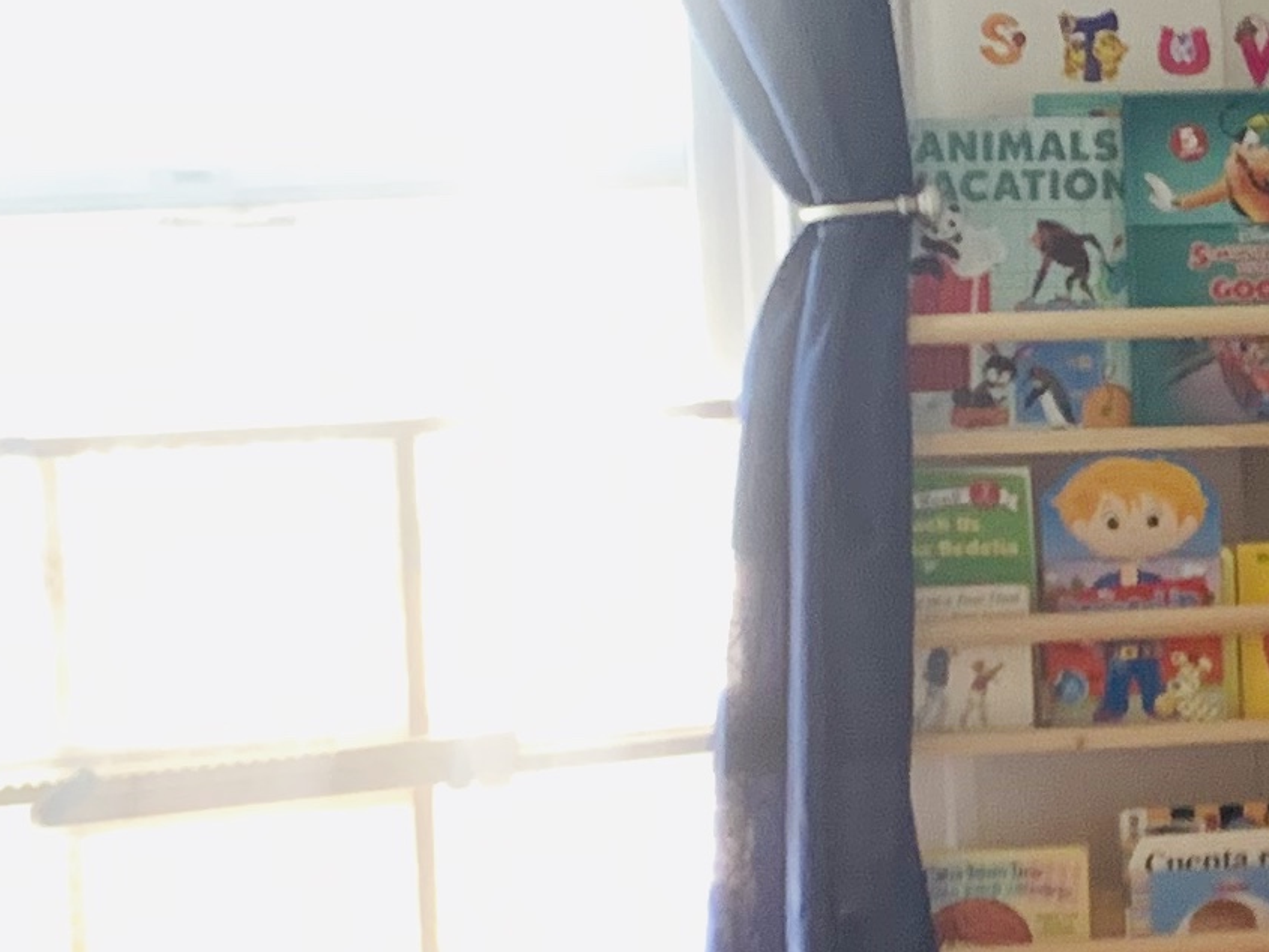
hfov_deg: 14.8
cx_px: 1906
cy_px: 491
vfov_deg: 12.0
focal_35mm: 124
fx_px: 4546
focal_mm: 4.25
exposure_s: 1/60
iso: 200
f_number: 1.8
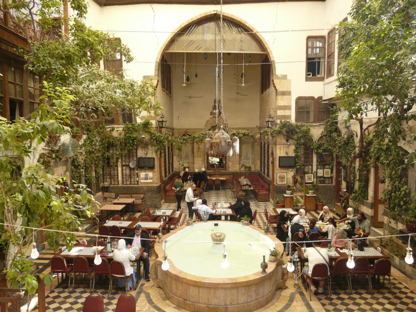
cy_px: 156
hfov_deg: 63.4
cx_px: 208
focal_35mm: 28
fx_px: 336
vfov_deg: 49.7
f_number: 2.8
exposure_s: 1/40
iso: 100
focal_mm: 4.6
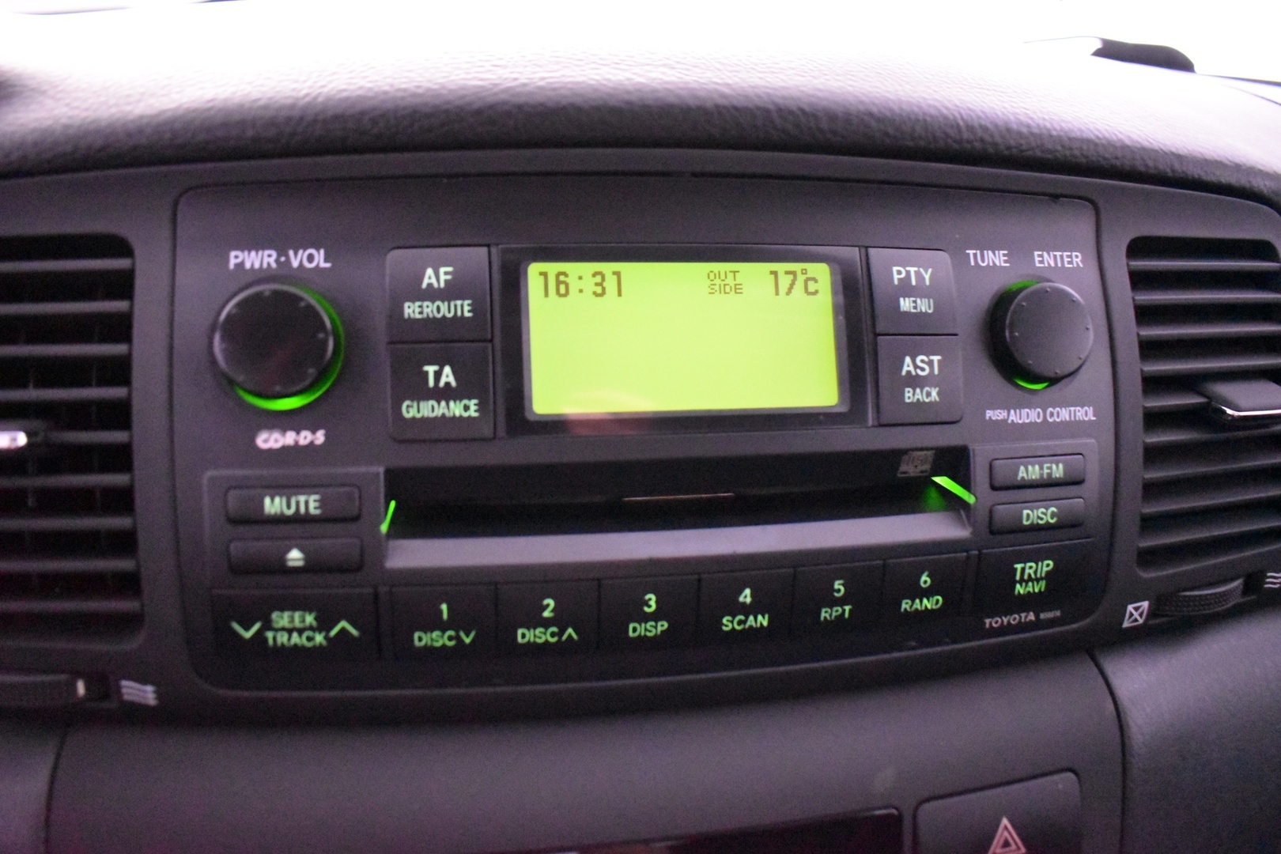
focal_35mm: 27
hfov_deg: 67.4
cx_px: 640
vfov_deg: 47.9
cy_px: 427
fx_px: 961
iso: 12800
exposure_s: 1/60
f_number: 3.5
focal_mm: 18
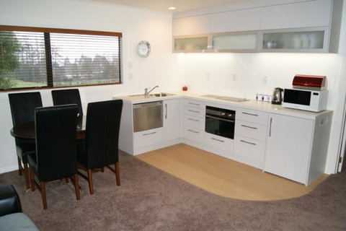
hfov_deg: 67.4
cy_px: 116
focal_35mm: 27
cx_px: 173
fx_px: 259
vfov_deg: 47.9
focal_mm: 18
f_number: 5.6
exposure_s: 1/60
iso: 200
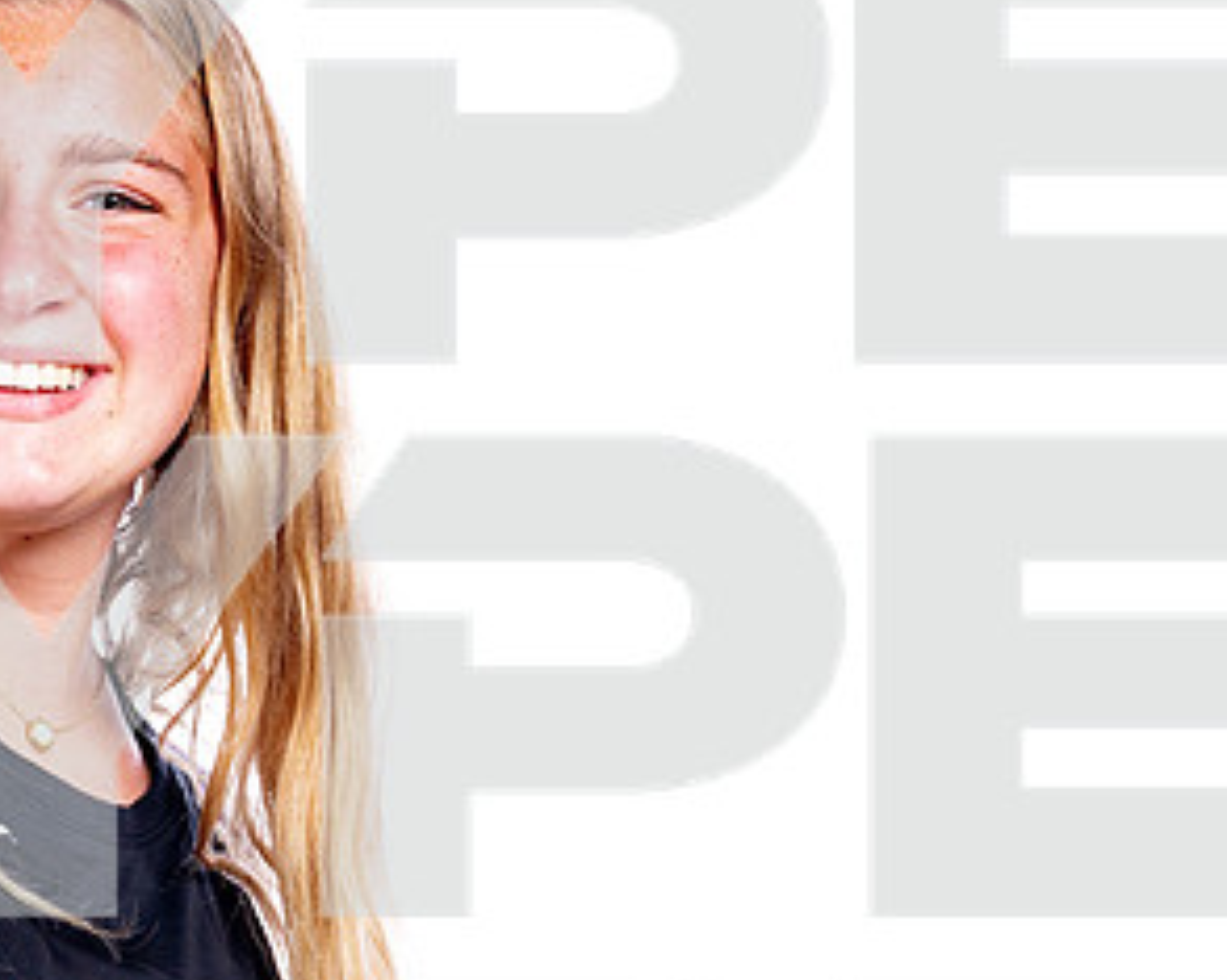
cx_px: 232
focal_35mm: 143
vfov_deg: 10.8
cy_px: 678
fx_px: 5190
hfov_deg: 13.4
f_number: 5.6
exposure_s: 1/250
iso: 100
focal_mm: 66
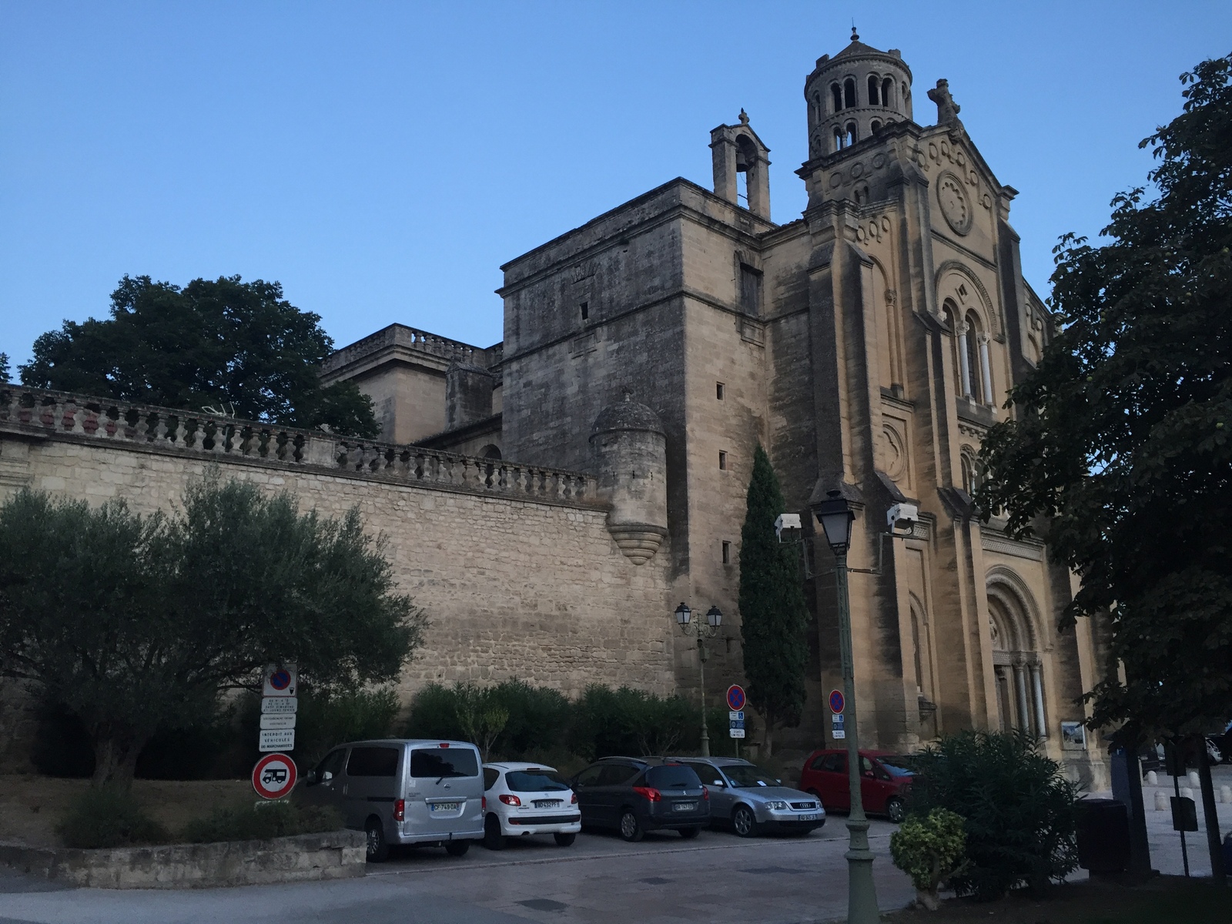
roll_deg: -0.6
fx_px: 1032
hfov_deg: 61.7
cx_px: 616
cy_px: 462
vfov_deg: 48.2
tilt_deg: +14.2
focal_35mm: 29
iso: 50
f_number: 2.2
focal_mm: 4.15
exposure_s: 1/33
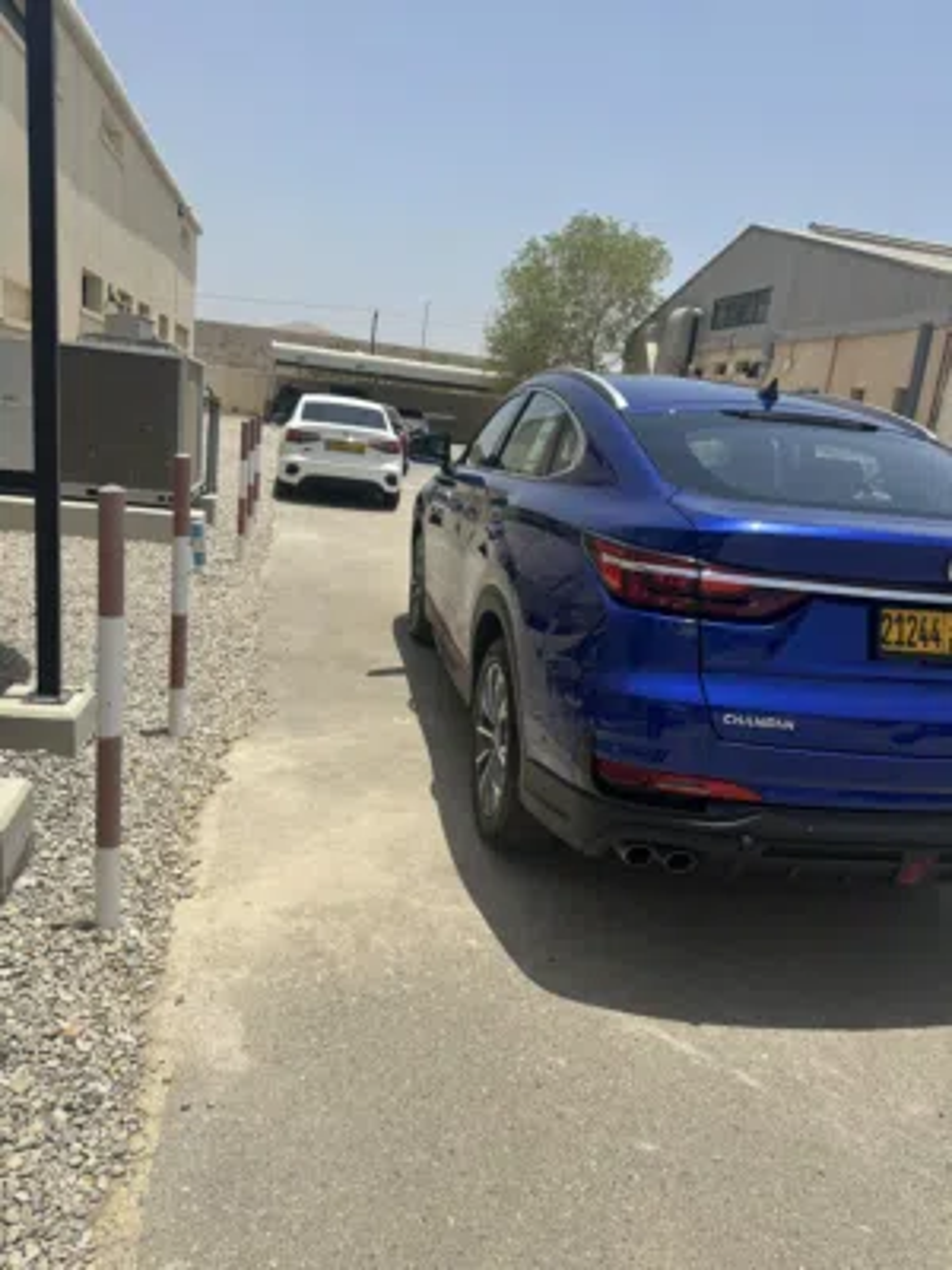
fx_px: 880
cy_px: 635
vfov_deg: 71.6
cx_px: 476
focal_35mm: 24
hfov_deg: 56.8
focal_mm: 6.86
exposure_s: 1/7042
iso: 80
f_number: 1.78
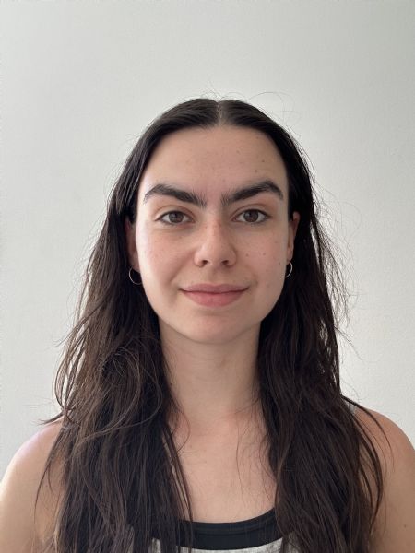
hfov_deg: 46.8
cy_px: 276
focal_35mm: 30
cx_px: 208
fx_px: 480
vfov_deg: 60.0
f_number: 1.9
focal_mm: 2.69
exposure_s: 1/101
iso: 80
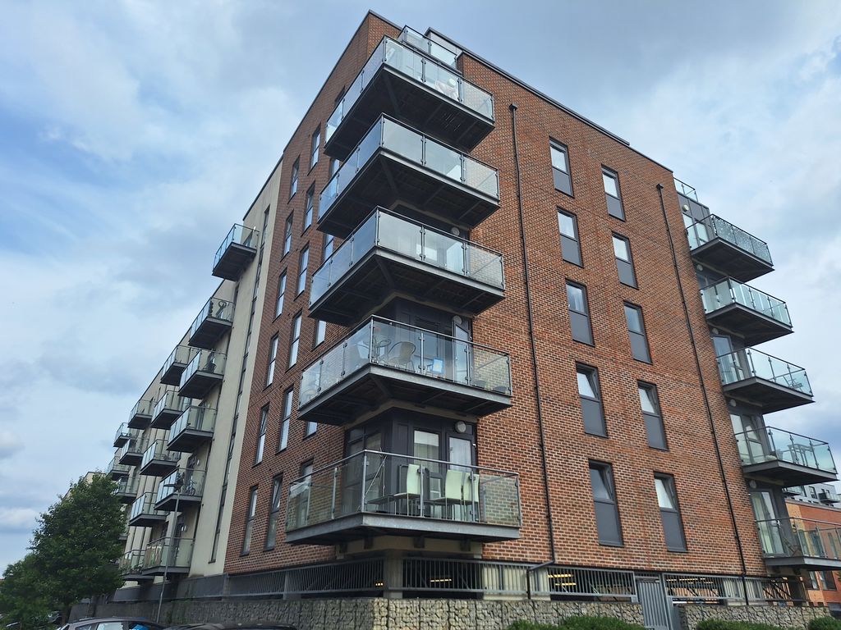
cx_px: 420
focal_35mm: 23
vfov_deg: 58.9
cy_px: 315
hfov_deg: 73.9
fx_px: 559
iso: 40
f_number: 1.8
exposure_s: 1/2915
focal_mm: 5.54
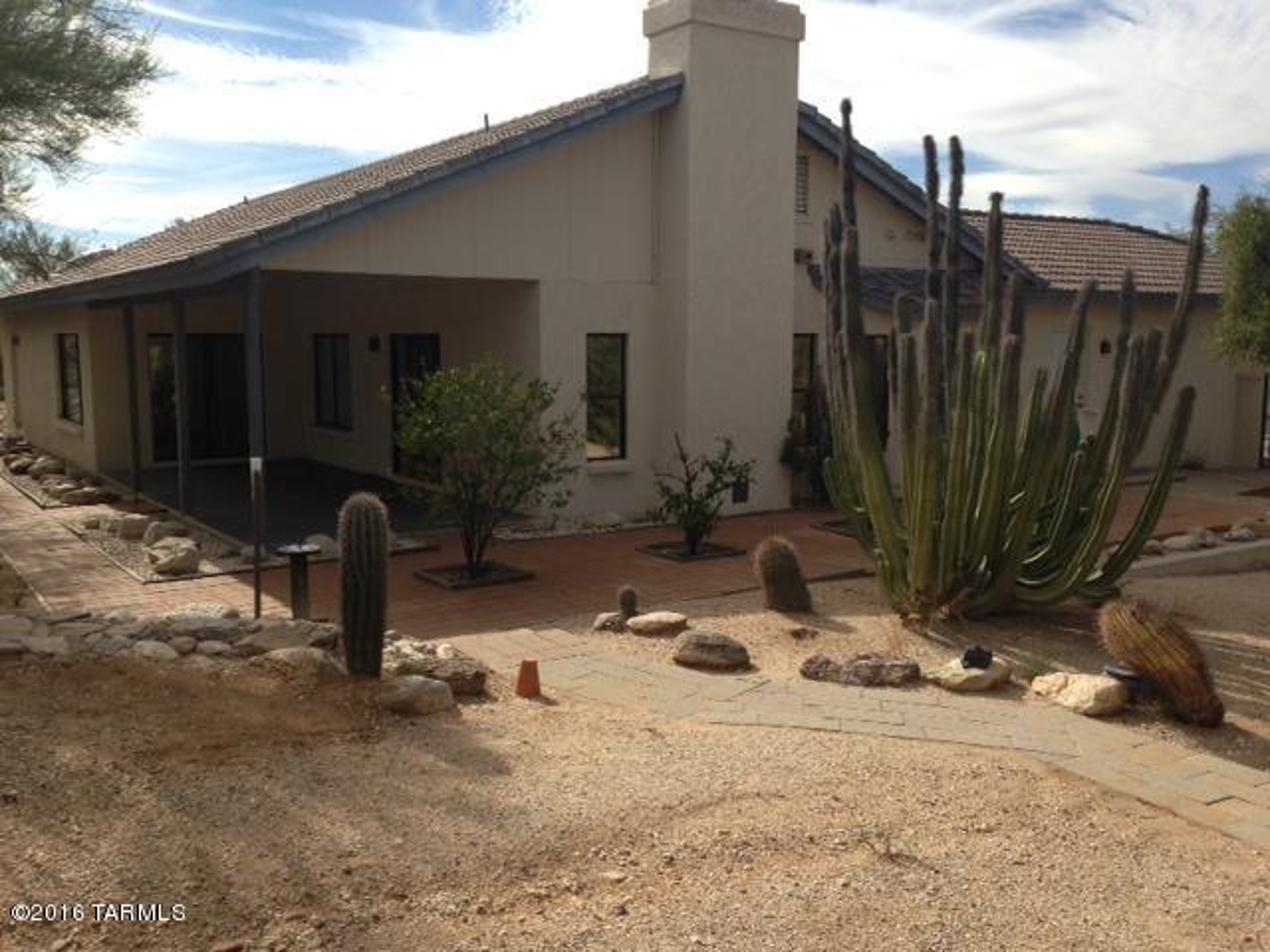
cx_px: 635
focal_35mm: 33
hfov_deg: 55.4
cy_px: 476
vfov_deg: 42.9
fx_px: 1211
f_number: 2.4
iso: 64
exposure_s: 1/2169
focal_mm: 4.12
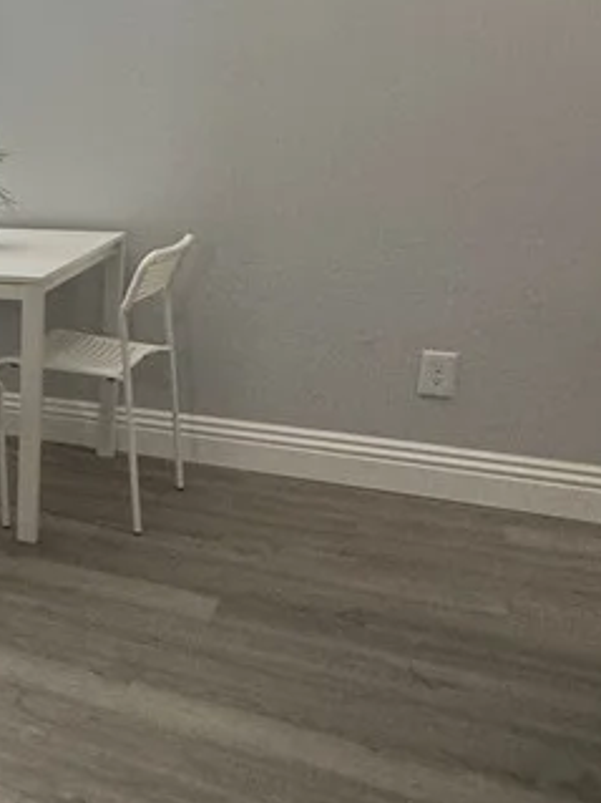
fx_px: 1042
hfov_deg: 25.2
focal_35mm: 45
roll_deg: +3.3
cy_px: 368
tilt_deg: -16.1
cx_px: -279
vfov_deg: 42.1
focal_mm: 2.22
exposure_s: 1/60
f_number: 2.2
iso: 200
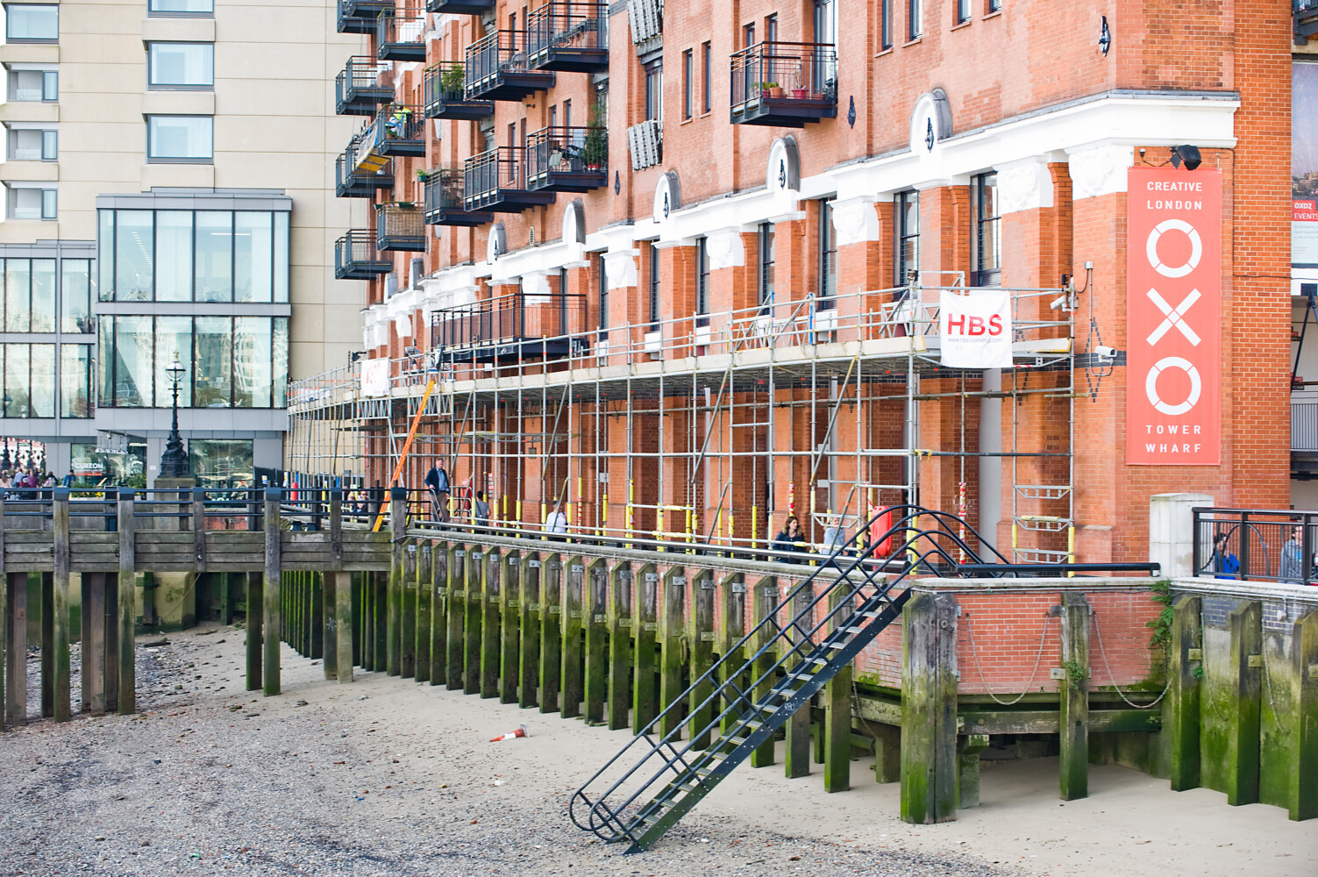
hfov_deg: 20.0
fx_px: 3732
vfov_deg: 13.4
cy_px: 438
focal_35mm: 102
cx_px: 659
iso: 100
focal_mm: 102
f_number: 5.6
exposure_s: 1/80
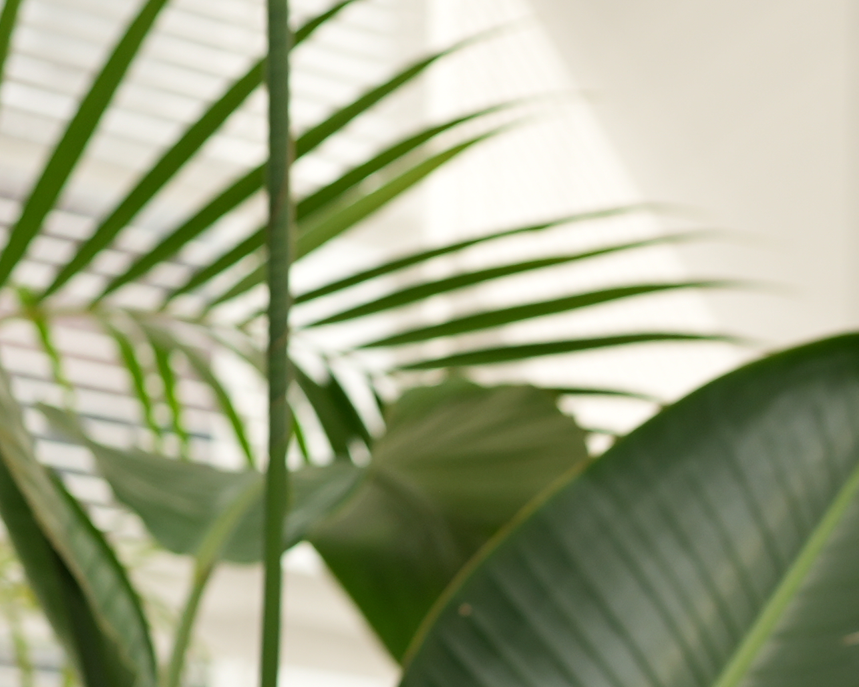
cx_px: 1272
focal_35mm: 179
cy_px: 1163
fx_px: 4551
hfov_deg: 10.4
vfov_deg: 8.4
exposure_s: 1/250
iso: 125
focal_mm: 35
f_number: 2.8
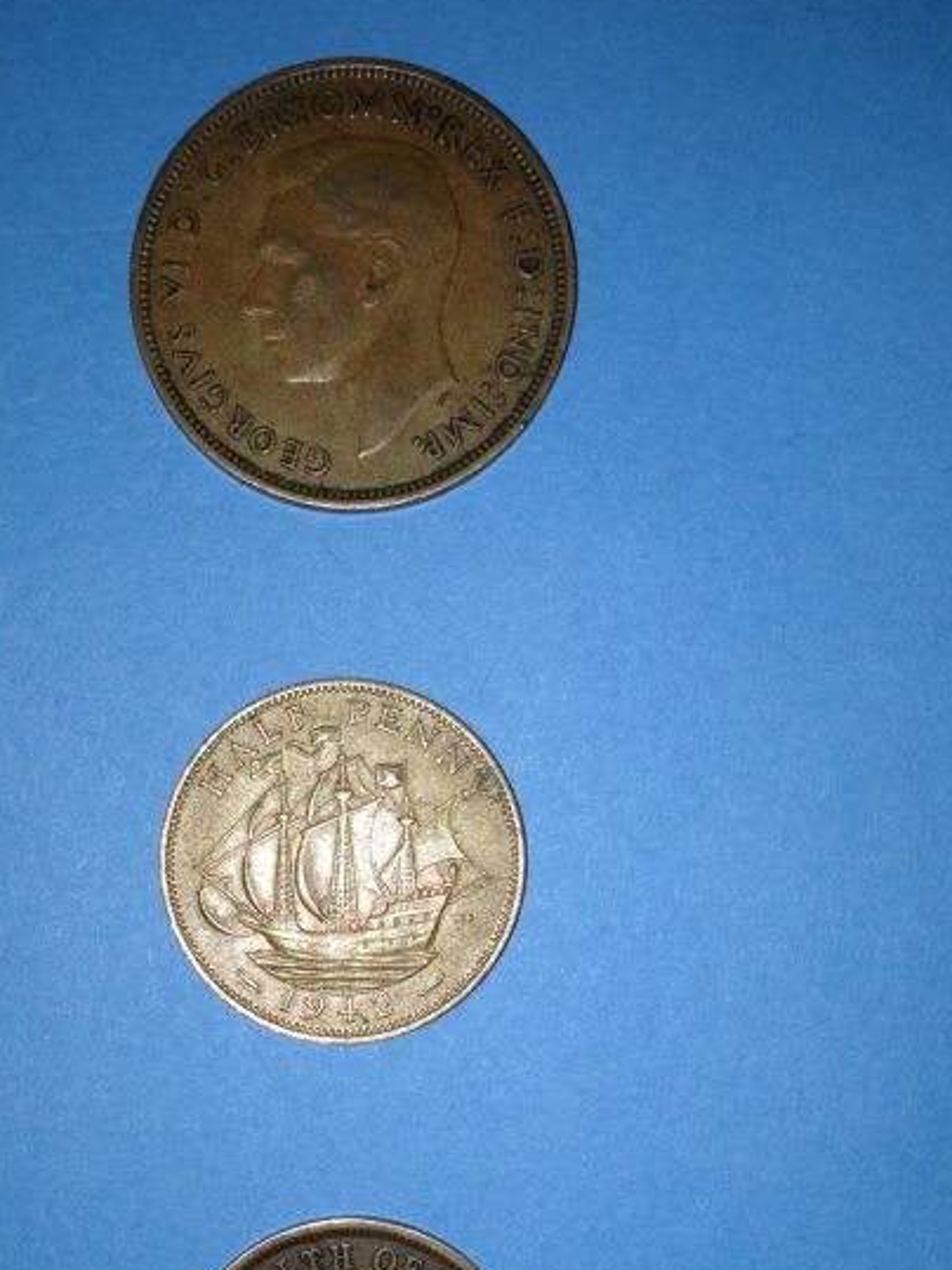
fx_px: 1797
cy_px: 888
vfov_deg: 38.3
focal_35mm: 49
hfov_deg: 29.6
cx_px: 382
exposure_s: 1/198
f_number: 2.4
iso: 50
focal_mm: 4.12
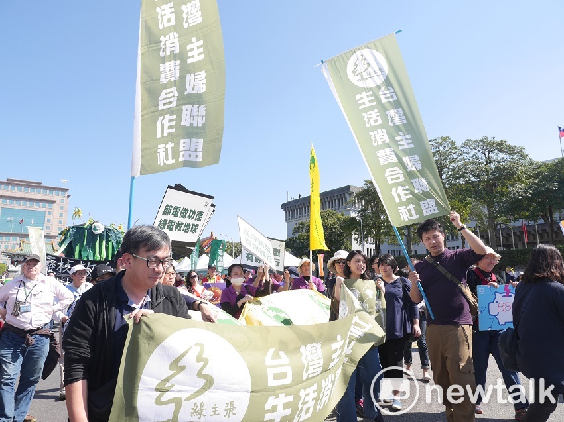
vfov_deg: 56.8
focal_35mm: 24
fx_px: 391
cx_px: 282
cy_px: 211
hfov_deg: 71.6
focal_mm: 12
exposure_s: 1/400
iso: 200
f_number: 5.6
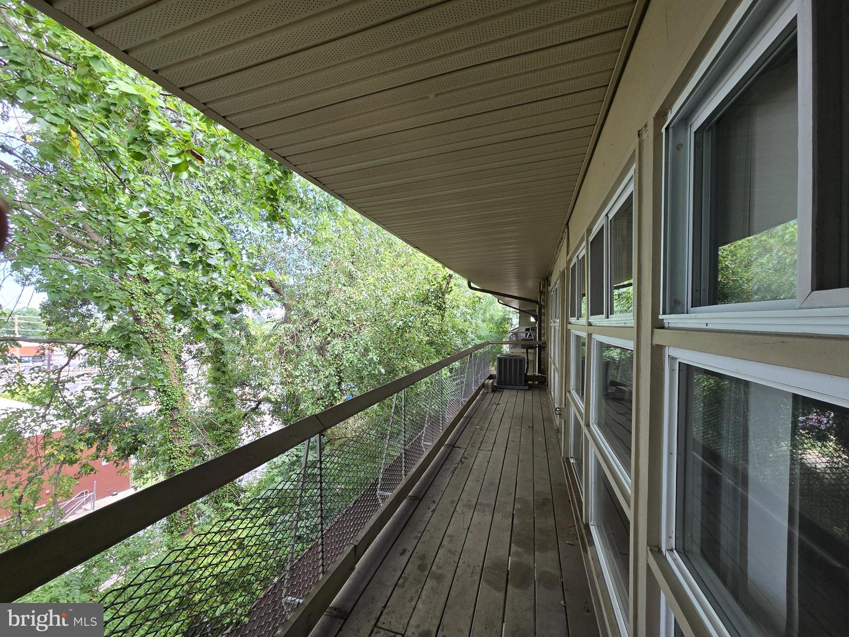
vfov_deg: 89.9
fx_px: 319
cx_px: 424
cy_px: 318
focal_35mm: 13
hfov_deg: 106.2
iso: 50
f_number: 2.2
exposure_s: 1/120
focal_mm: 2.2
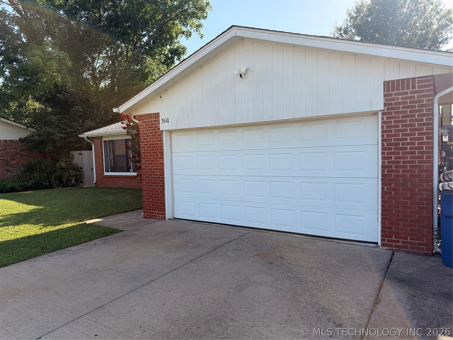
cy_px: 170
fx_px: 314
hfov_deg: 71.6
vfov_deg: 56.8
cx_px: 226
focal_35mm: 24
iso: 100
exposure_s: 1/3021
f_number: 1.78
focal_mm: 6.76
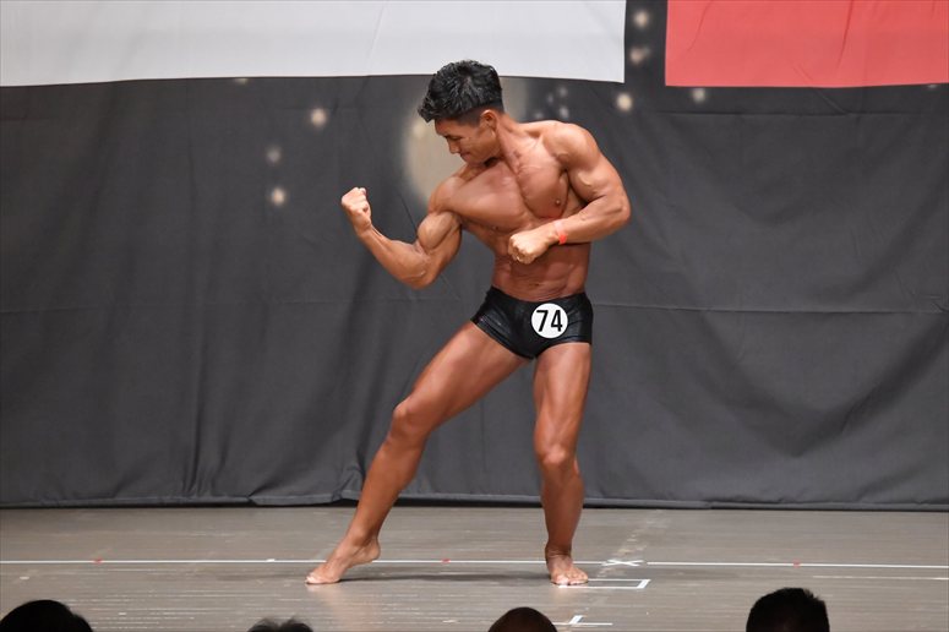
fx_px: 6324
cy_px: 316
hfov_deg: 8.6
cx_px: 474
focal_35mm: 240
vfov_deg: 5.7
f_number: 5.6
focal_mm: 160
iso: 8000
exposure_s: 1/400
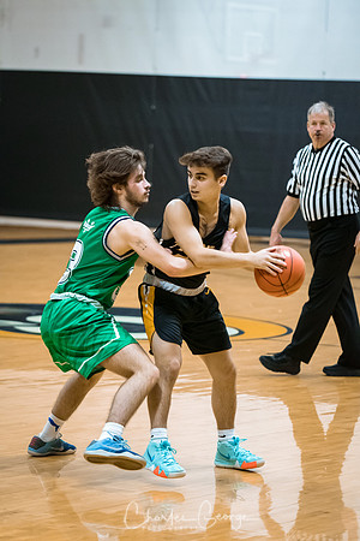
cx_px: 180
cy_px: 270
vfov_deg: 13.0
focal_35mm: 158
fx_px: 2362
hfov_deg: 8.7
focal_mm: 105
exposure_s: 1/400
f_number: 2.8
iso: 3200
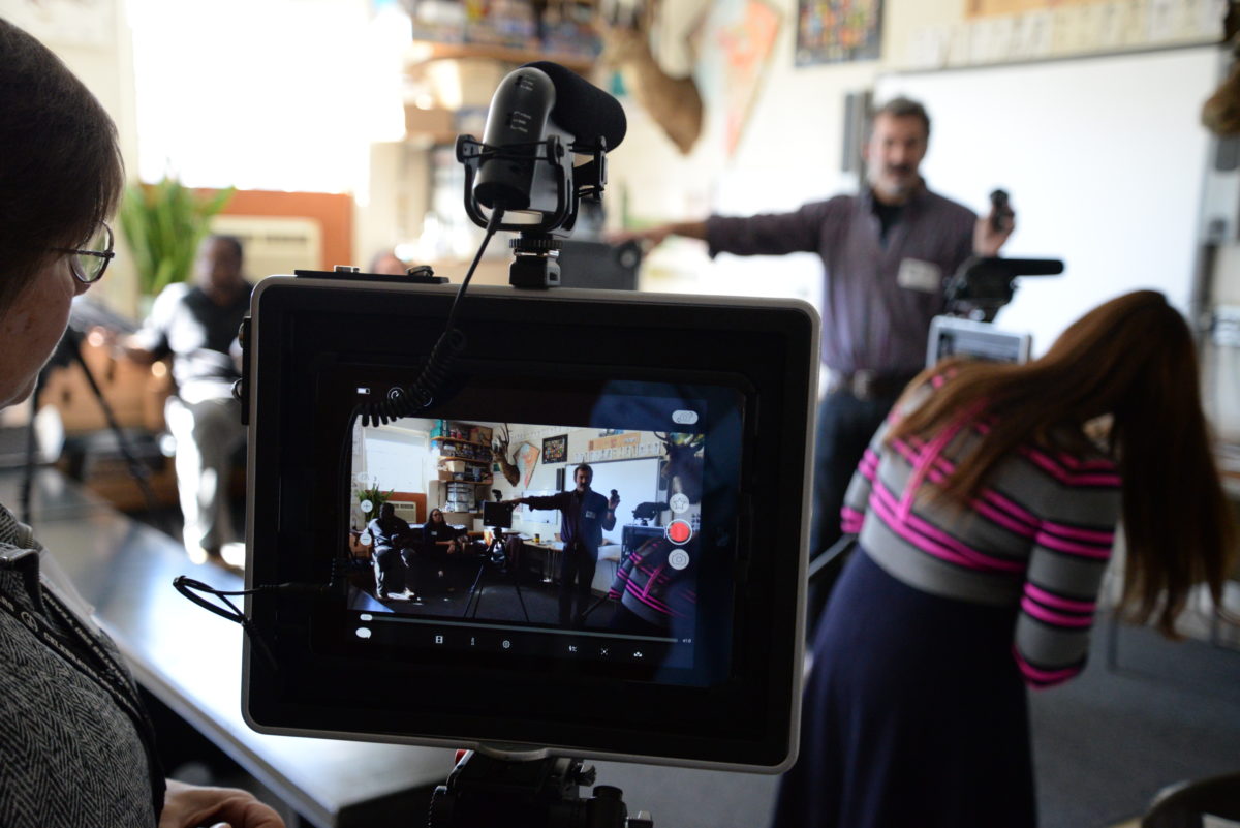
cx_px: 620
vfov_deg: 33.4
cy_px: 414
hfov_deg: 48.4
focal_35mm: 40
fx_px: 1378
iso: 4000
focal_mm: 40
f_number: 4.2
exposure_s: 1/200
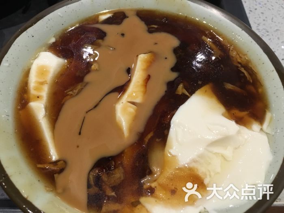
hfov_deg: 61.7
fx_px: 238
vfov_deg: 48.2
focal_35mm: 29
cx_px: 142
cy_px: 106
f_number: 2.2
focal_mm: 4.15
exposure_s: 1/33
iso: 200
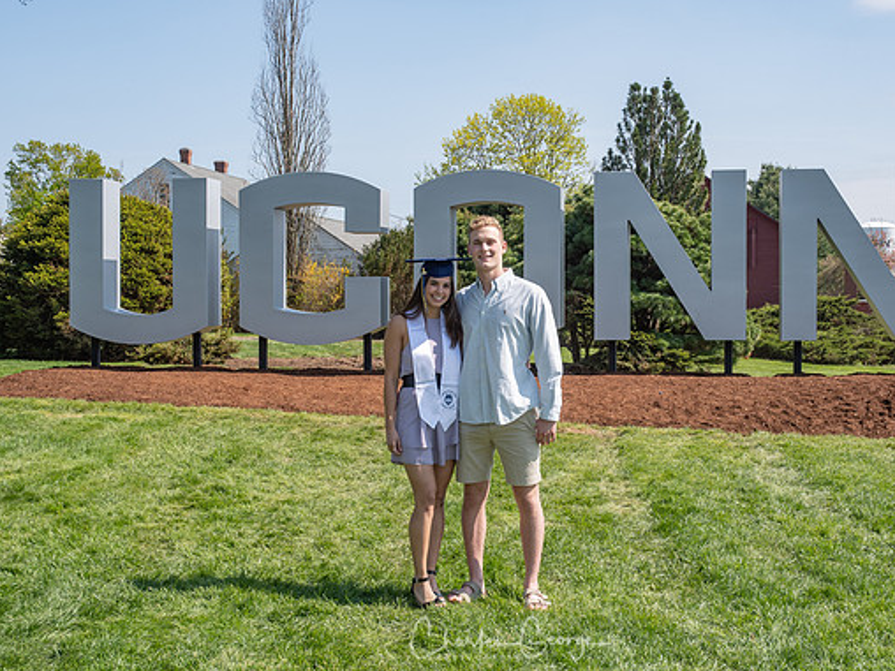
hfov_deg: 34.3
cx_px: 493
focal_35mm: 56
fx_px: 1448
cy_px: 336
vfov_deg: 26.1
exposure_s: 1/250
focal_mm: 34
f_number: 7.1
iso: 100
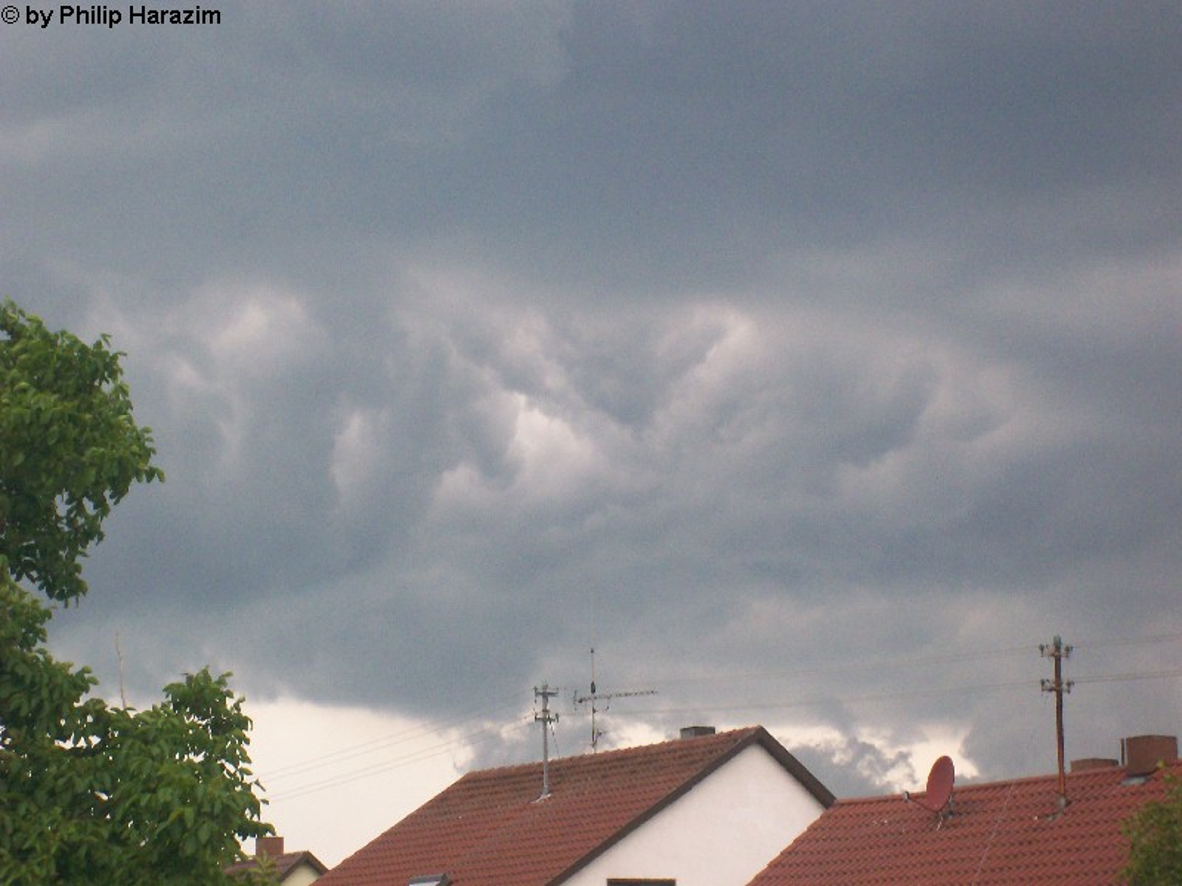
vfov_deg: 14.1
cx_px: 591
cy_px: 443
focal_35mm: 105
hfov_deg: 18.7
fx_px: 3585
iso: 200
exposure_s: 1/221
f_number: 4.9
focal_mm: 17.4
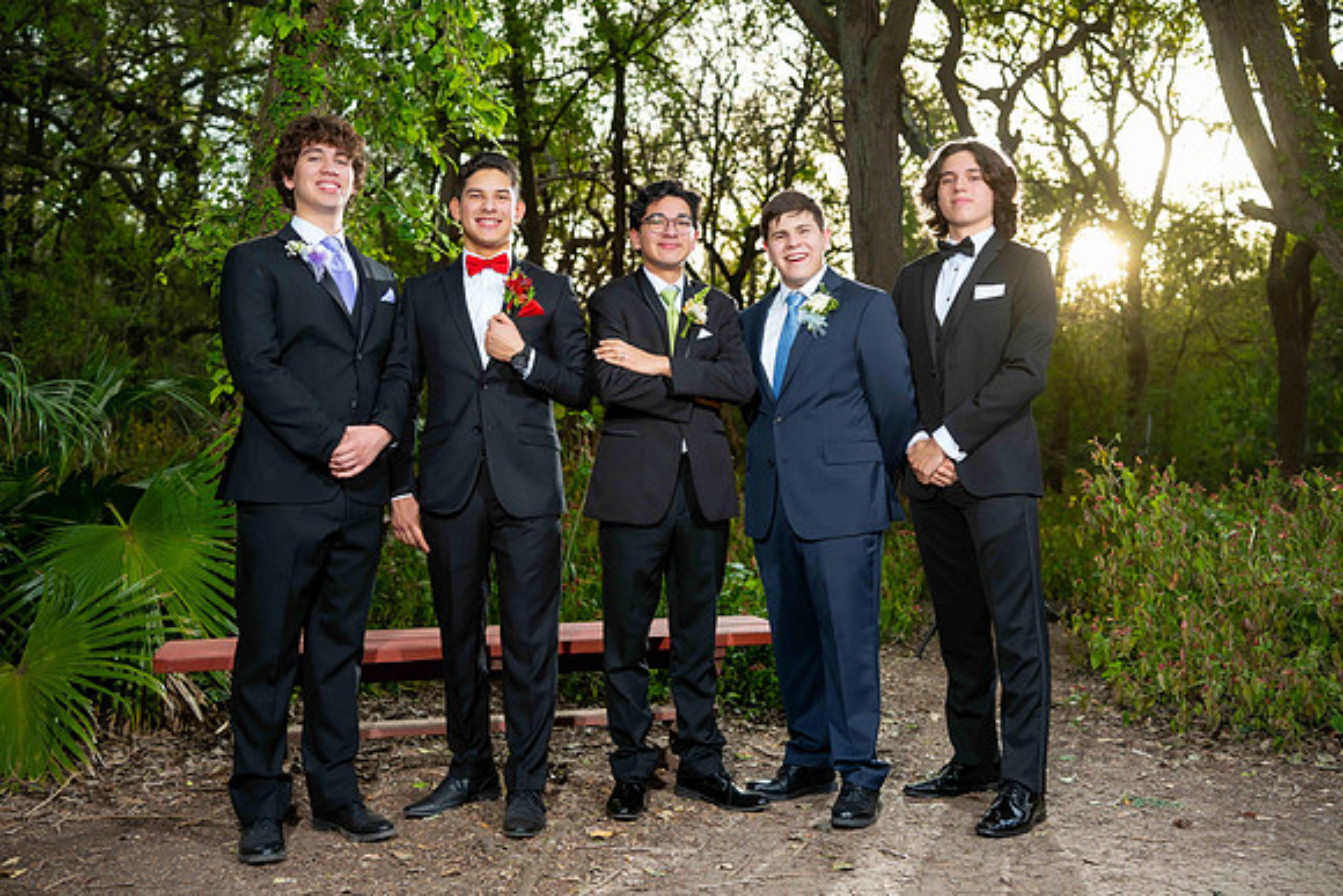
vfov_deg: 35.1
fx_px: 1418
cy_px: 448
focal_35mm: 38
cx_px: 672
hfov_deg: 50.7
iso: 160
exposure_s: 1/200
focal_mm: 38
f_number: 3.2
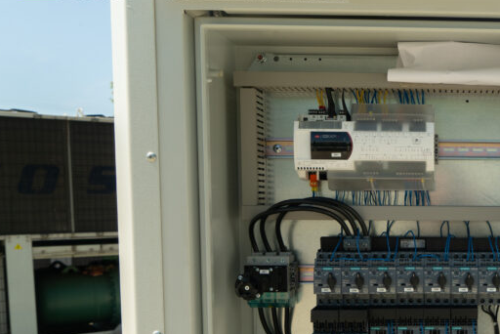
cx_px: 485
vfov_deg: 27.6
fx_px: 667
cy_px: 258
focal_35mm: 48
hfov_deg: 37.3
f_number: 8
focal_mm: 24
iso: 100
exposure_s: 1/100
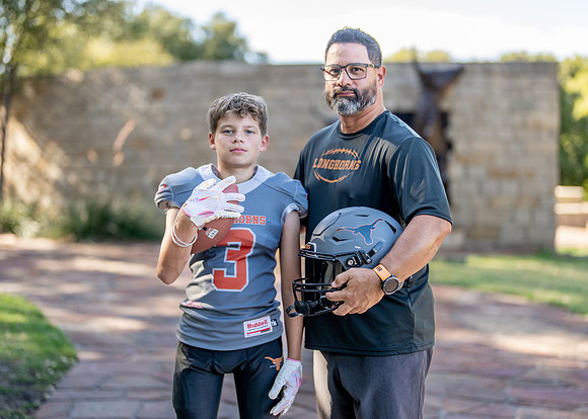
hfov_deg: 33.8
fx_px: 966
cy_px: 207
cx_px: 312
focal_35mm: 58
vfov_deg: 24.5
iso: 100
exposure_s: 1/1000
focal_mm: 50
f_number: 1.2
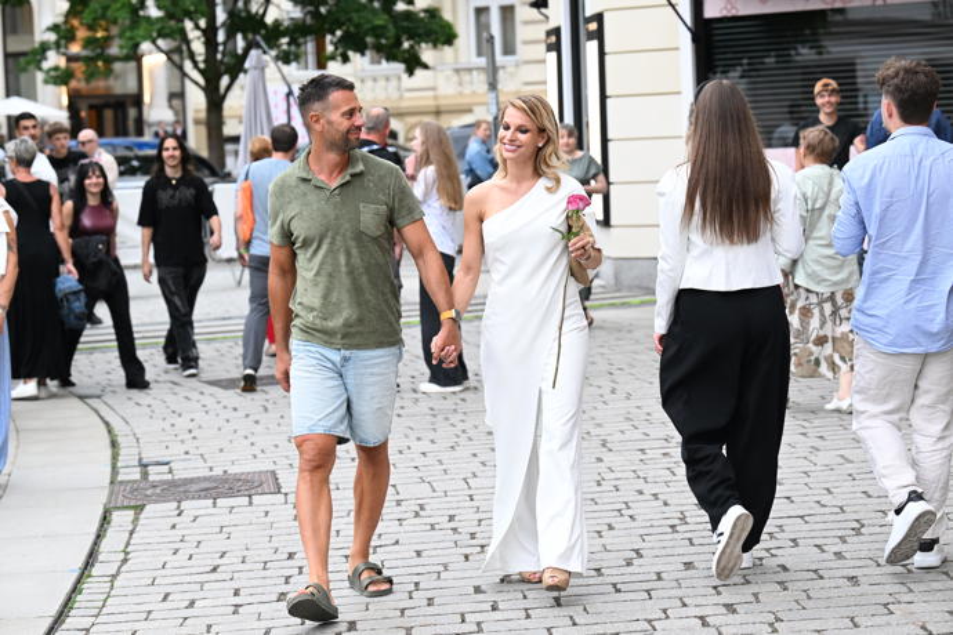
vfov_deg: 15.7
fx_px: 2303
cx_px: 476
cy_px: 318
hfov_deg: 23.4
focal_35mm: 87
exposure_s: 1/500
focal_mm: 87
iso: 2500
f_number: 4.5
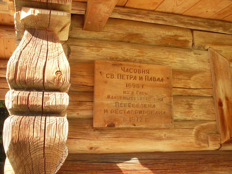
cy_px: 87
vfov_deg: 37.7
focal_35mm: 38
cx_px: 116
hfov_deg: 49.0
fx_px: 255
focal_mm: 6.3
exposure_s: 1/125
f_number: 8.4
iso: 400
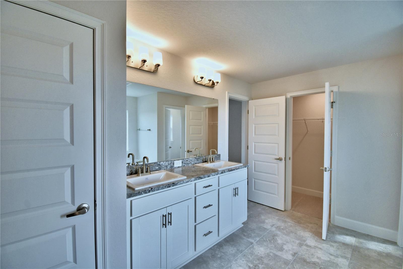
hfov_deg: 100.4
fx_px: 168
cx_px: 202
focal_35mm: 15
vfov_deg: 77.3
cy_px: 134
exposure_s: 1/160
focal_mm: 10
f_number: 4.5
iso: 200
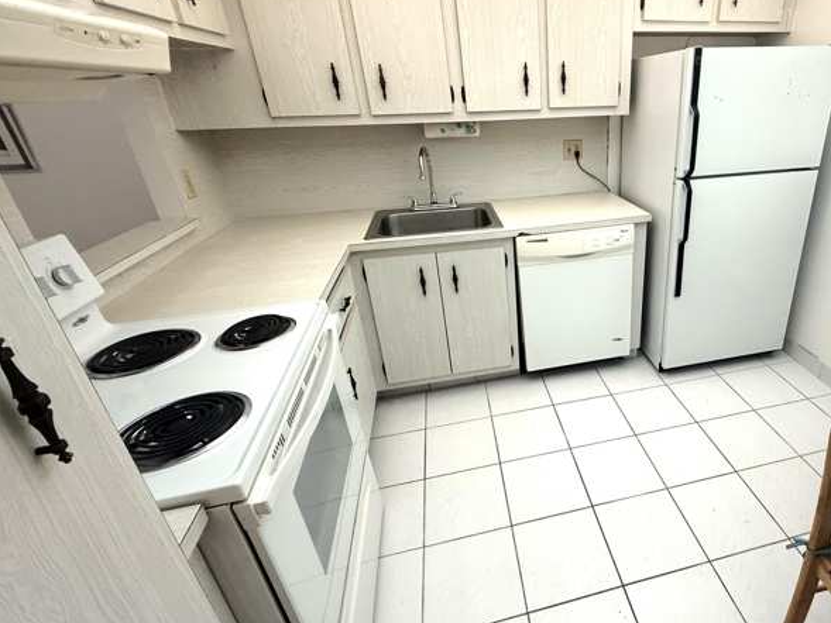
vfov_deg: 68.6
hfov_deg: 81.5
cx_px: 562
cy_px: 292
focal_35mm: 19
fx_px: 456
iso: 160
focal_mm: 2.22
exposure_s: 1/120
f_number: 2.2
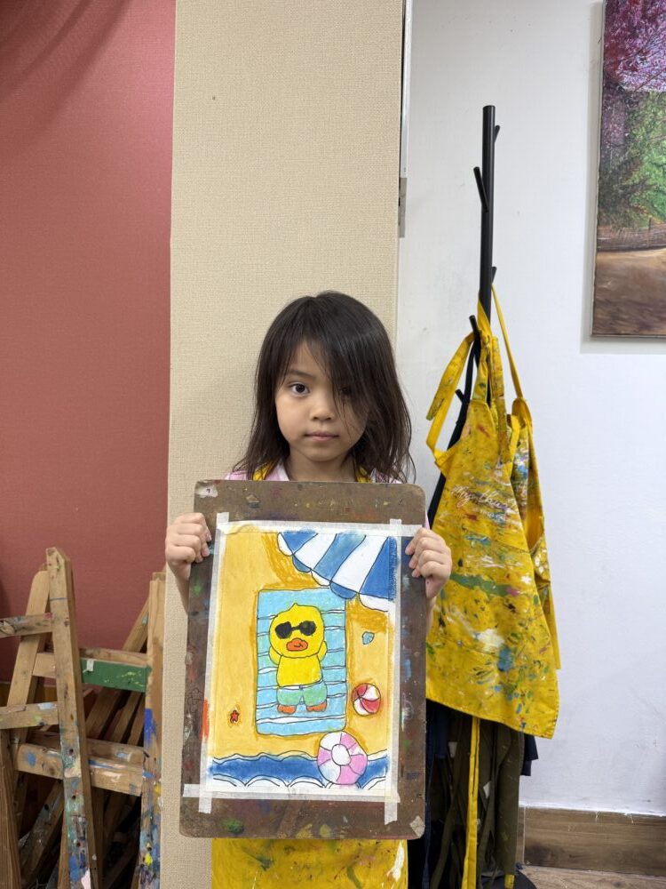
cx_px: 333
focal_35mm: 24
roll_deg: -1.1
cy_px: 444
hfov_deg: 56.8
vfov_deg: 71.6
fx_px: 616
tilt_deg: -0.6
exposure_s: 1/100
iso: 80
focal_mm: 6.76
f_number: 1.78
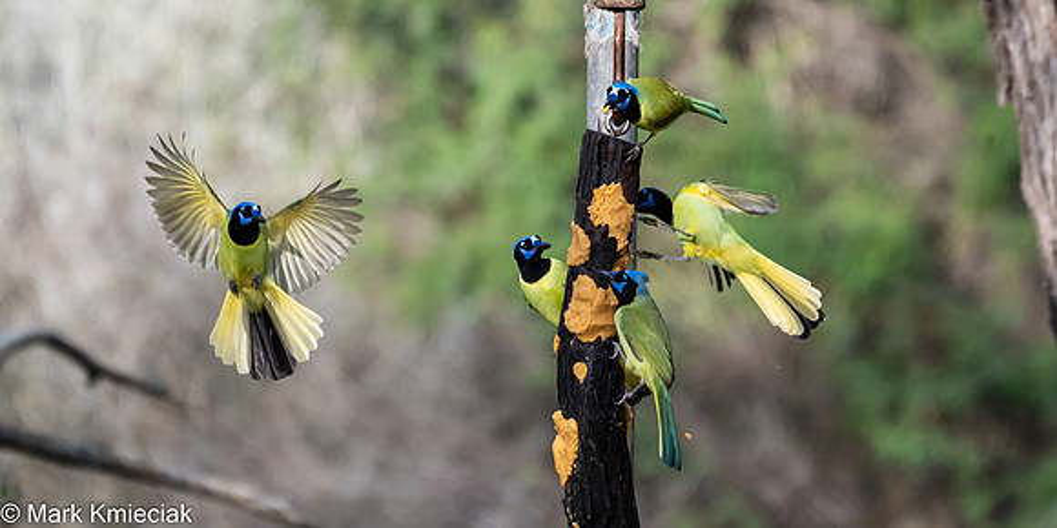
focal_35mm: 976
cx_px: 509
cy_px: 263
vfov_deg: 1.1
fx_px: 26650
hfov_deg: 2.3
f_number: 5.6
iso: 1250
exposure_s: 1/1600
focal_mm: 500
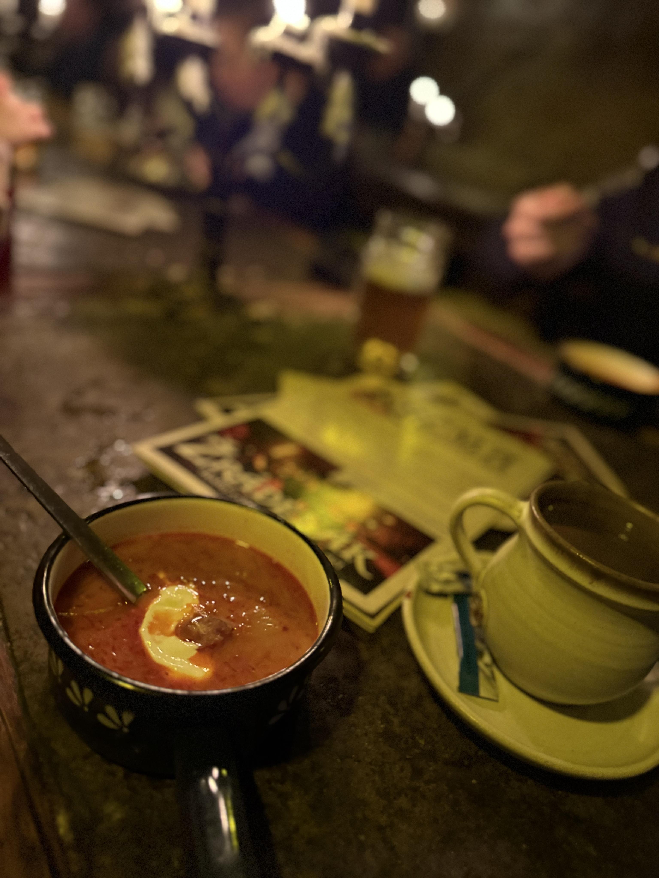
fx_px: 609
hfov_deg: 56.8
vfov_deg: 71.6
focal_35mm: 24
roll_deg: -15.5
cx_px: 330
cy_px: 439
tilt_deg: -26.7
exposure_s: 1/30
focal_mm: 6.76
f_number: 1.78
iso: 1250
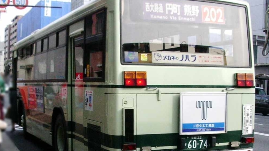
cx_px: 135
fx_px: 278
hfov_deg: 51.6
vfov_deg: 30.4
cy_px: 83
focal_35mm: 39
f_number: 4.3
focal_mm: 5.8
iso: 400
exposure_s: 1/1000
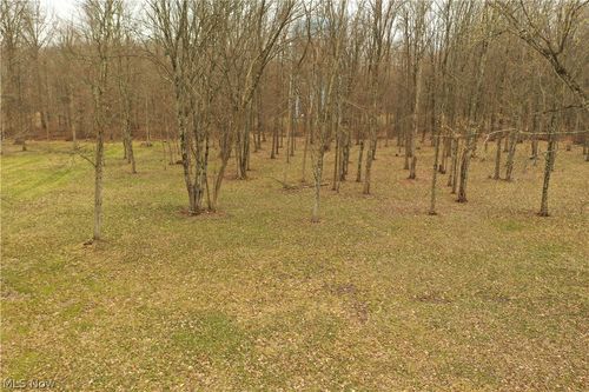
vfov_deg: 46.4
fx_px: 458
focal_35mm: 28
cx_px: 294
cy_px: 196
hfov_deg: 65.5
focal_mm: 10.26
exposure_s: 1/120
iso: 100
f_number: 4
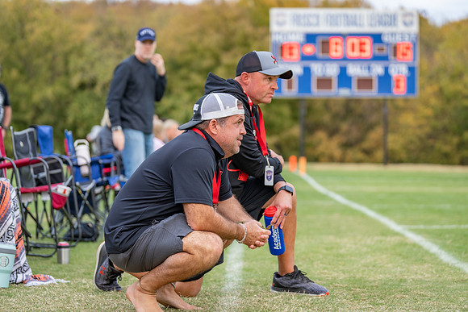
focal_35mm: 99
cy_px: 156
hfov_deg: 20.6
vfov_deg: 13.8
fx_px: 1287
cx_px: 234
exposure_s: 1/500
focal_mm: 99
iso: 500
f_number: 2.8
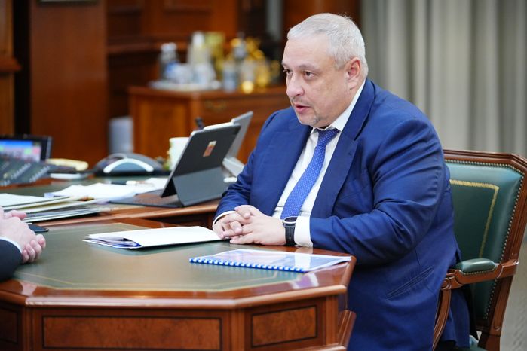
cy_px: 176
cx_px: 264
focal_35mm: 129
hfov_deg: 15.9
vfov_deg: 10.6
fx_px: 1888
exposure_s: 1/250
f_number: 3.2
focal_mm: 129
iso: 4000
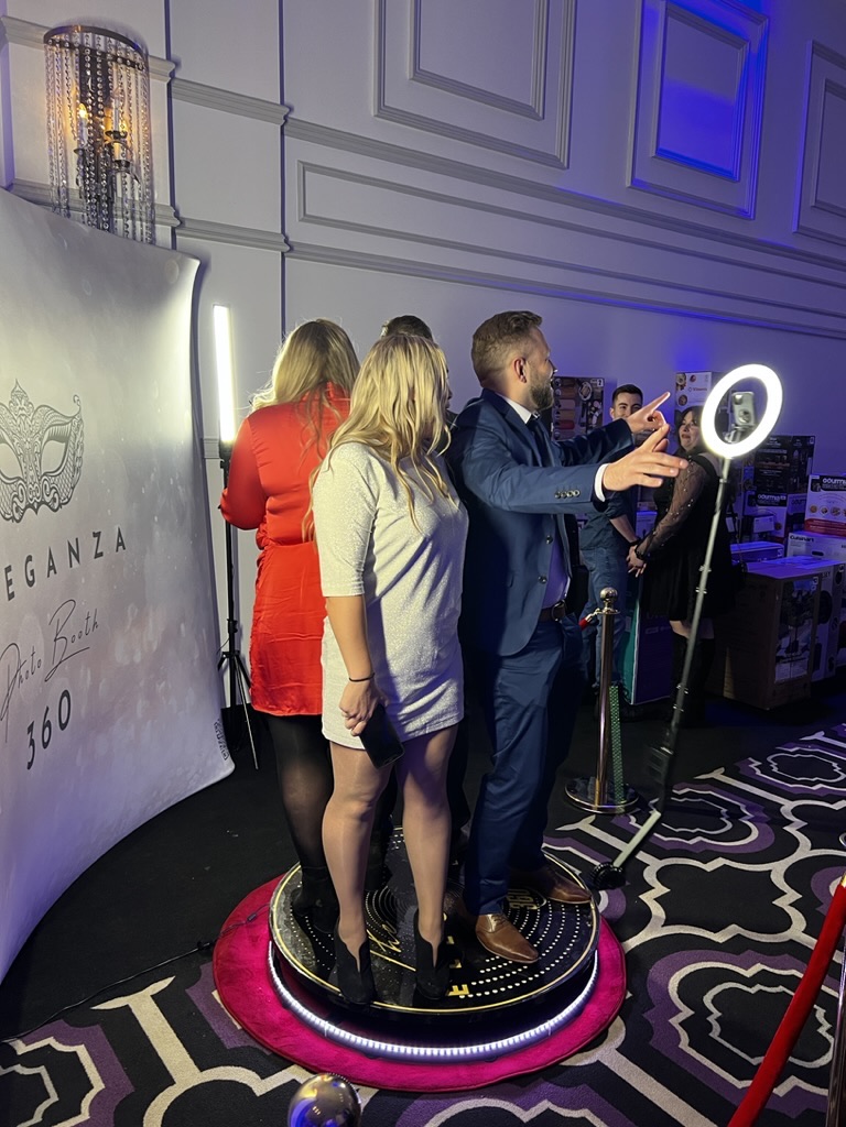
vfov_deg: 67.3
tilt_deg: -7.1
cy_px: 564
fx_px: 847
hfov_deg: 53.1
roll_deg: -1.5
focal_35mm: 26
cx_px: 423
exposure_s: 1/60
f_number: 1.5
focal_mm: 5.7
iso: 200
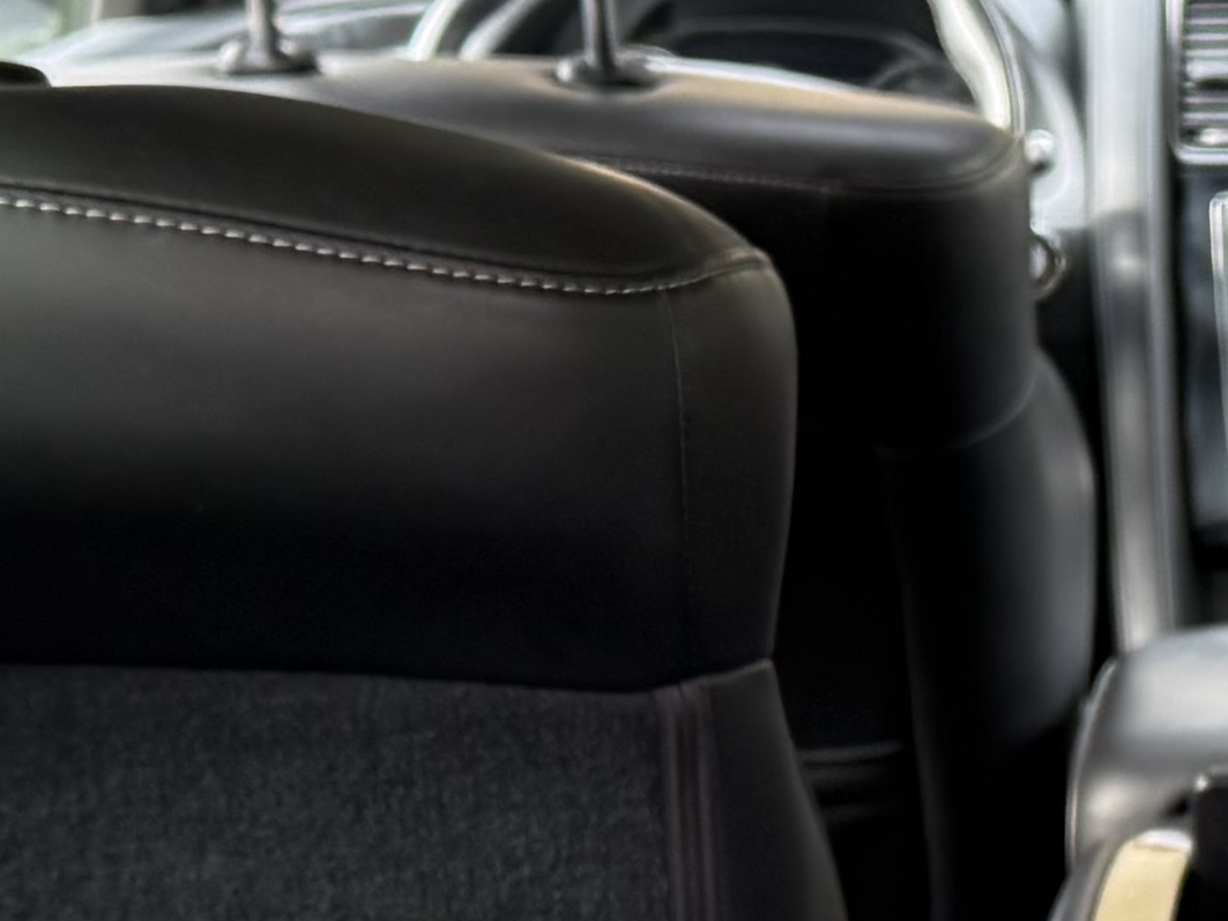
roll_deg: -1.9
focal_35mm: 129
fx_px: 4576
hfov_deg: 14.7
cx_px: 1523
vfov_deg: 11.5
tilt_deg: -7.5
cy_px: 582
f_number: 1.78
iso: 160
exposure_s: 1/121
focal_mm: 6.76
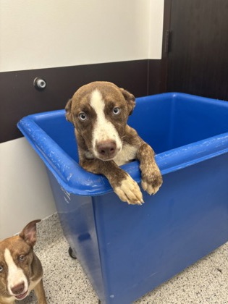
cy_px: 152
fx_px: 228
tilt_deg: -25.3
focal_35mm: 26
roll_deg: +1.0
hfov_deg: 53.1
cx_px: 114
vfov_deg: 67.3
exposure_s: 1/60
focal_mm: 5.96
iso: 80
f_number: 1.6
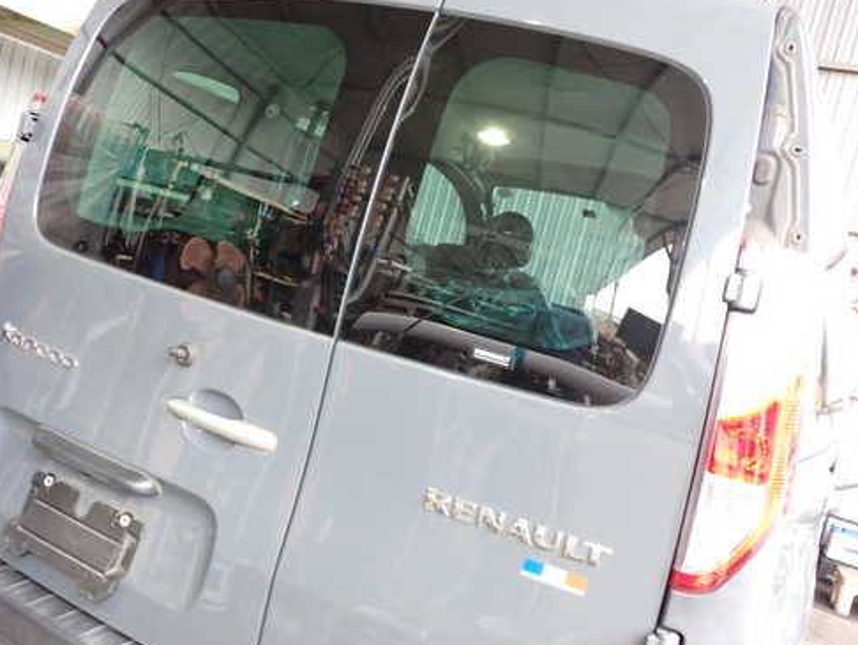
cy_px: 304
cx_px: 355
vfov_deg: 38.7
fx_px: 918
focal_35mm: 37
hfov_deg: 49.9
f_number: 2.3
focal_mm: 5.4
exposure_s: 1/30
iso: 640
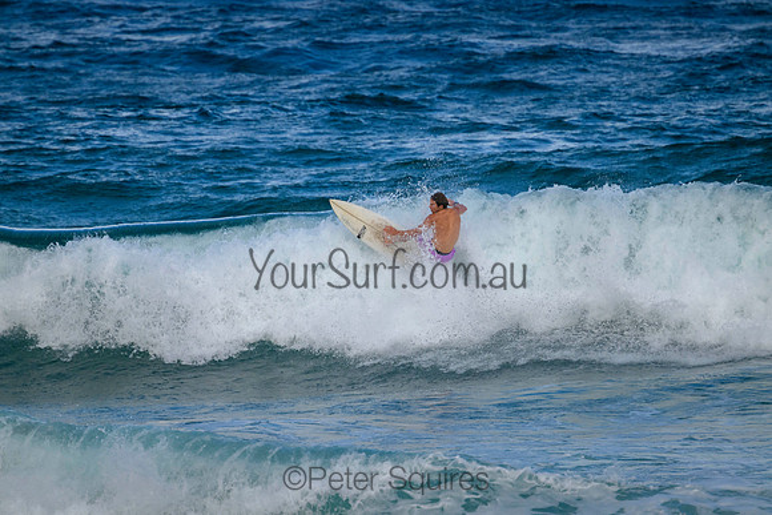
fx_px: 17159
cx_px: 386
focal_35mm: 800
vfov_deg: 1.7
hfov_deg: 2.6
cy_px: 258
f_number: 11
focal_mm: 800
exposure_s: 1/1600
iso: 1250
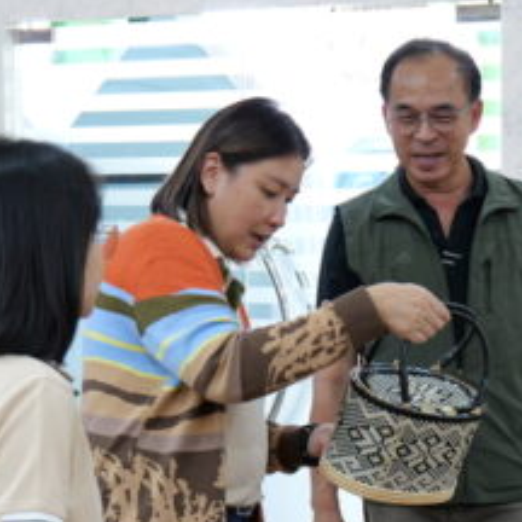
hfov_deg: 13.4
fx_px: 2218
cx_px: 334
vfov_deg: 13.3
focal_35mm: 130
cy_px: 476
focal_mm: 43
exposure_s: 1/50
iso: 1600
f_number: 4.9
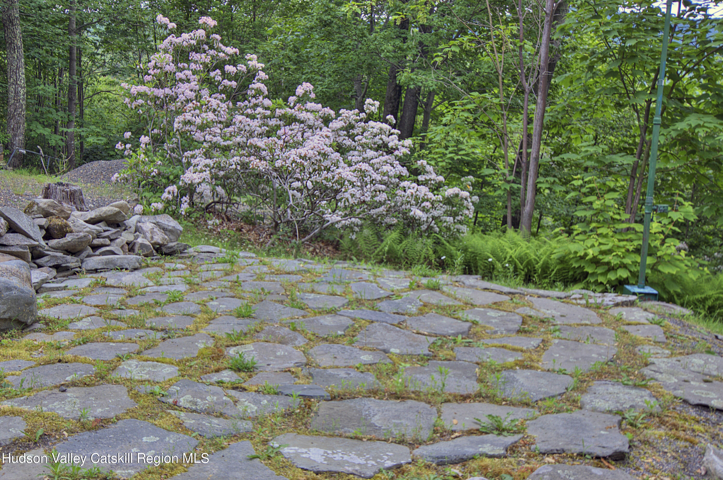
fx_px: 662
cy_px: 240
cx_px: 362
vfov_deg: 39.9
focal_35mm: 33
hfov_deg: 57.3
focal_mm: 22
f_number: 14
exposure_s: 1/25
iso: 200
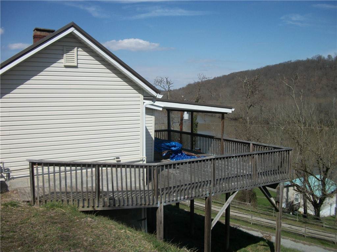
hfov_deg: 56.8
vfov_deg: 44.2
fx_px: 312
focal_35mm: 32
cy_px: 126
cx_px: 168
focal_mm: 5.7
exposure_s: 1/320
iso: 80
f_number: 8.8
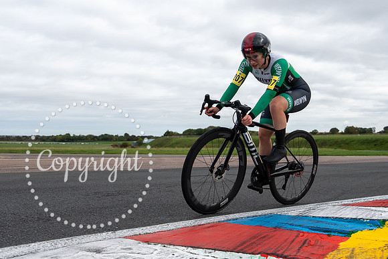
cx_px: 193
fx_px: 482
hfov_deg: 43.8
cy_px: 143
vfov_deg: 30.0
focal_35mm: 45
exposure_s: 1/1000
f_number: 3.5
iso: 100
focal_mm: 24
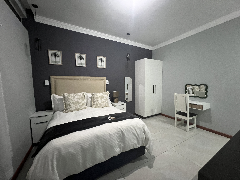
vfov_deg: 89.9
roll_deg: +0.3
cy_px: 90
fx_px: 90
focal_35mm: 13
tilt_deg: -4.3
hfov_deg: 106.2
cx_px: 120
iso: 800
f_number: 1.8
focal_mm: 1.57
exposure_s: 1/50
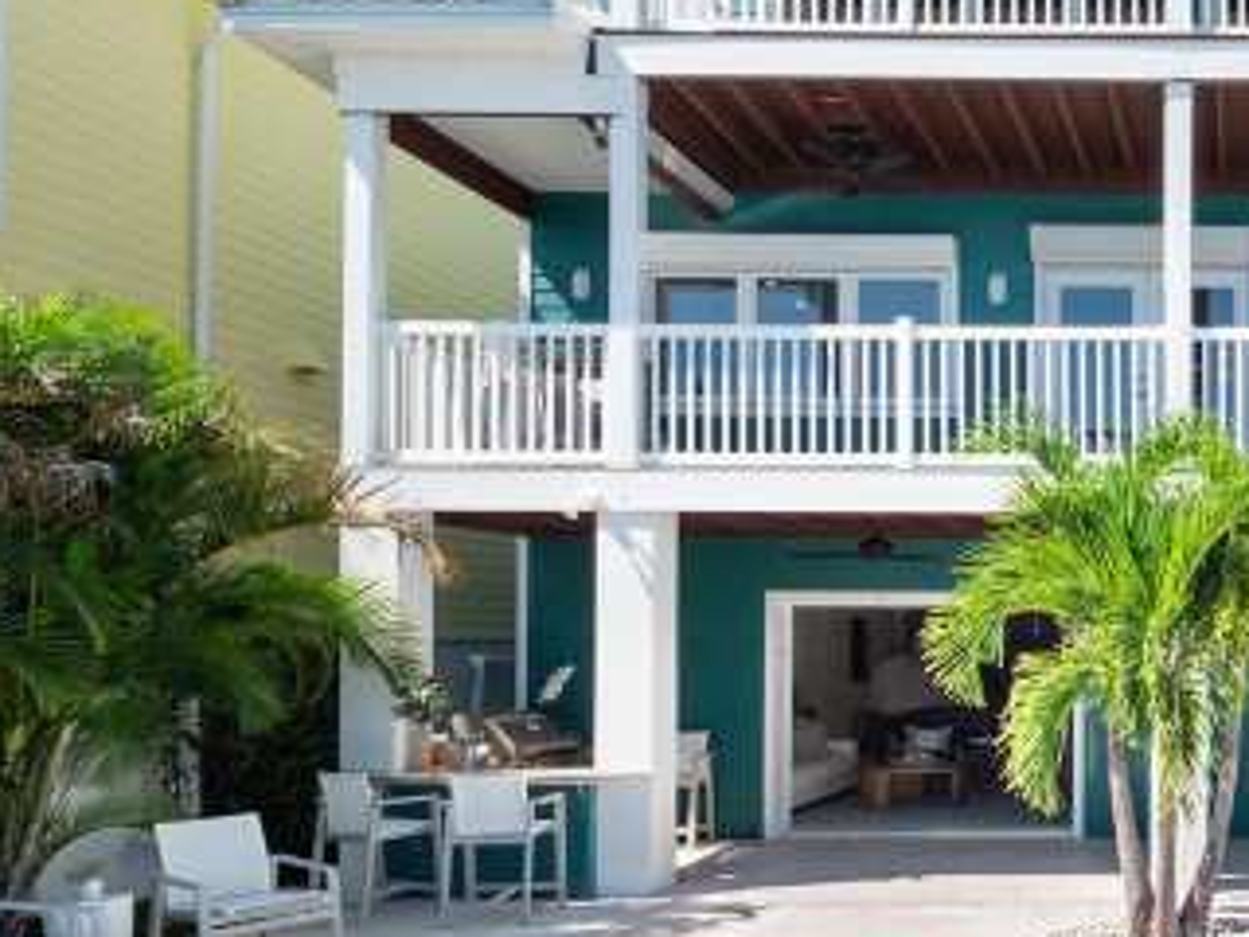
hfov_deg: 43.6
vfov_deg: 40.0
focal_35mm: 35
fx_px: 1263
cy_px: 652
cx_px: 1296
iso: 200
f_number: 7.1
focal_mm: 7
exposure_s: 1/320
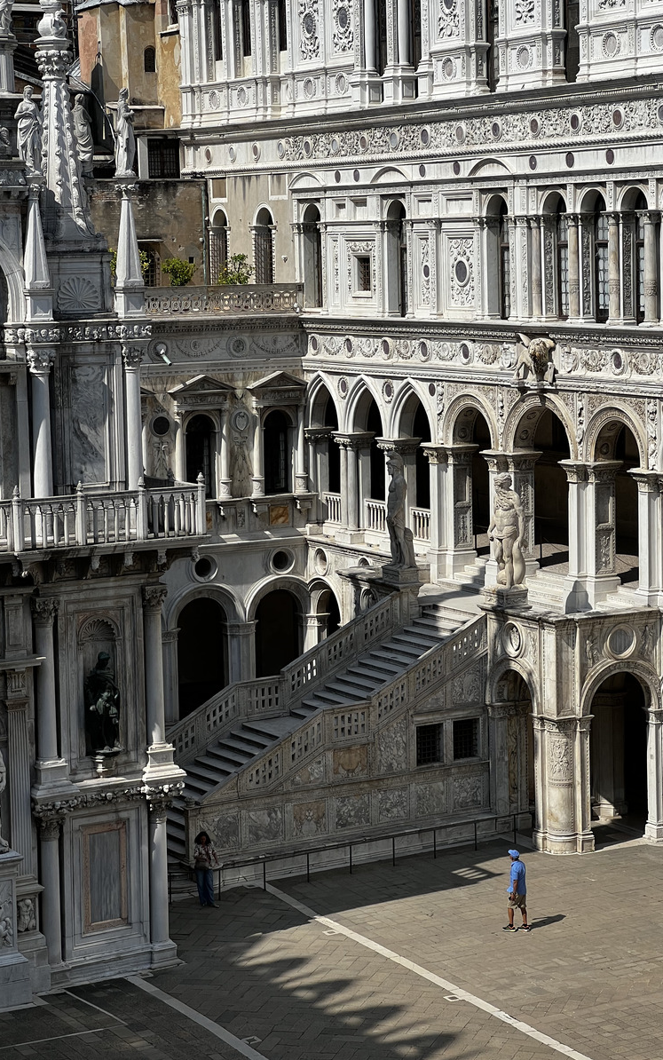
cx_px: 352
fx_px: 2369
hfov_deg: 15.9
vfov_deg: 25.2
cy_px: 529
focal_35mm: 82
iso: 32
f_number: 2.8
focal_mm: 9
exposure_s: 1/1277
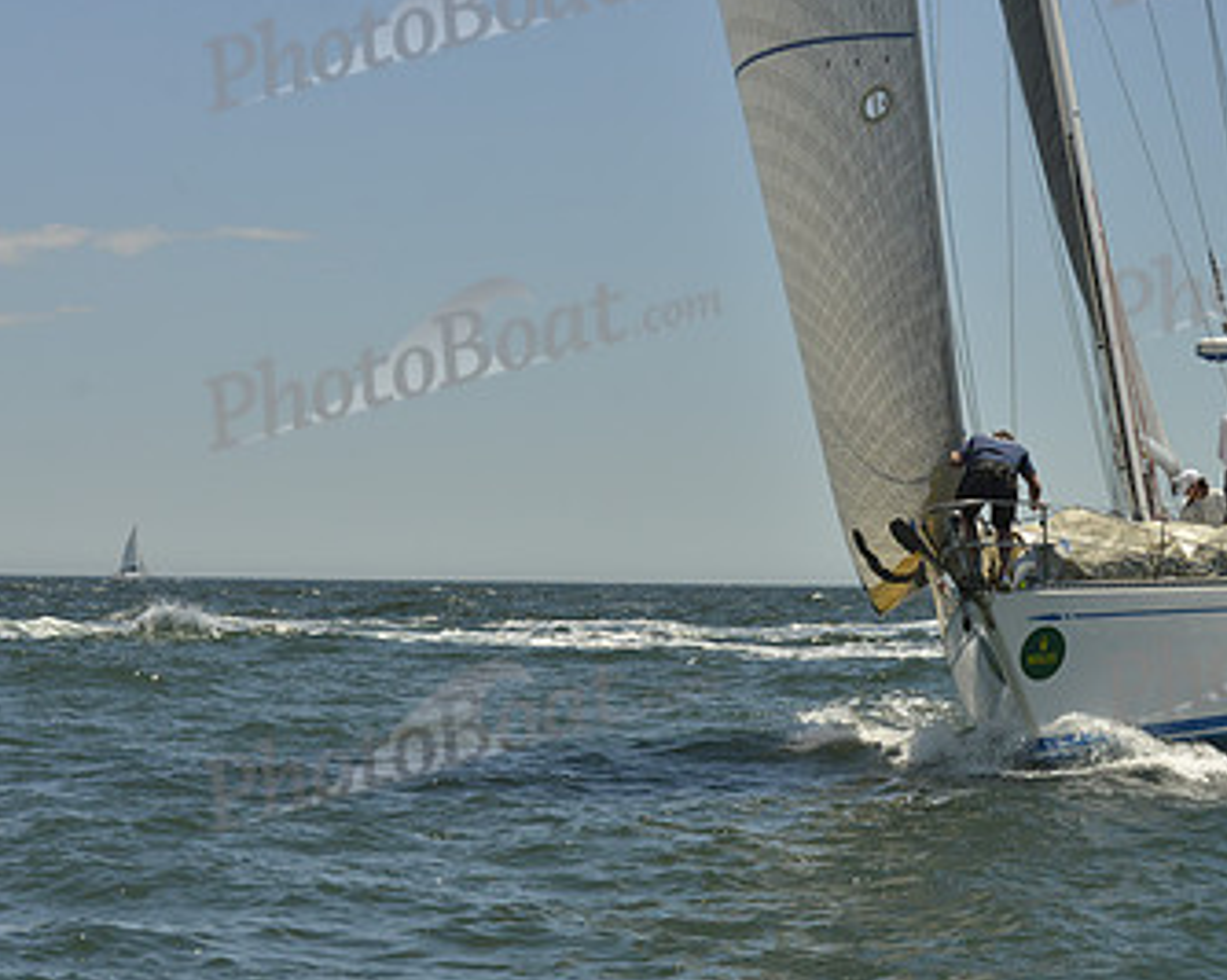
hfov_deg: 16.8
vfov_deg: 13.5
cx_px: 915
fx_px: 4139
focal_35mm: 114
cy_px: 494
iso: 280
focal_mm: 70
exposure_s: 1/1600
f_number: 9
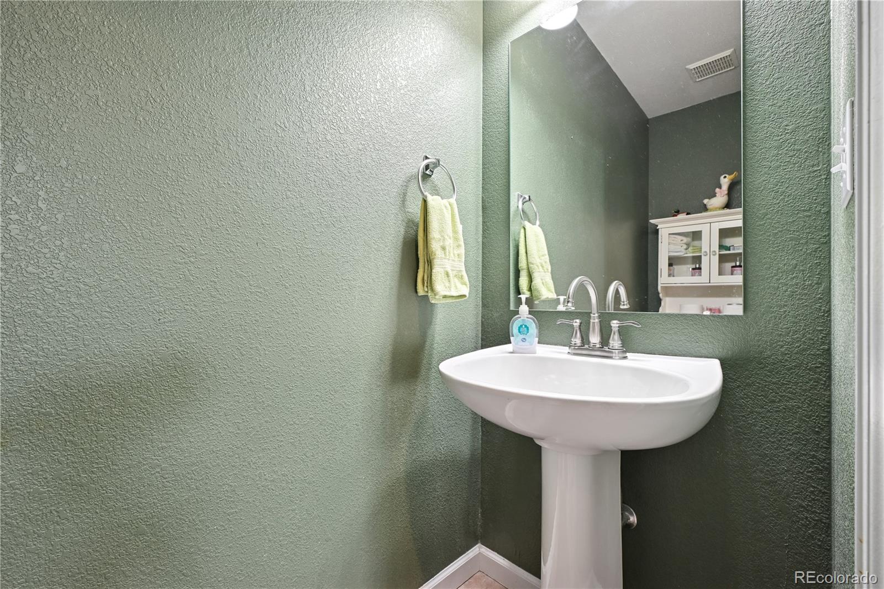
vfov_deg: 77.3
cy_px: 294
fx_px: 368
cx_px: 442
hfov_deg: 100.4
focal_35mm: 15
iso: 800
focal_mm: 15
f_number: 11
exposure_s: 1/4
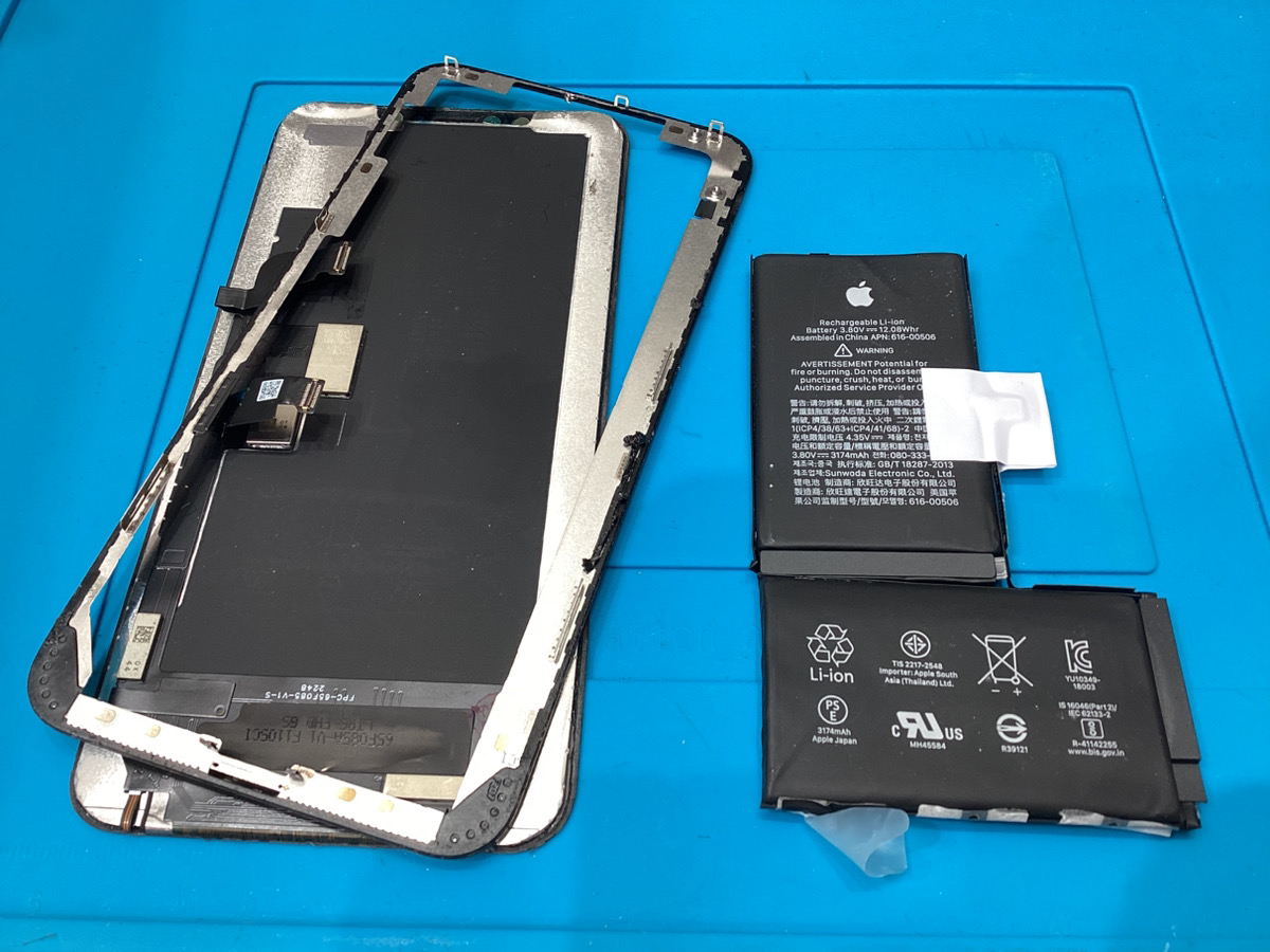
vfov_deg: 45.4
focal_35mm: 31
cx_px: 635
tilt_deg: -58.1
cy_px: 476
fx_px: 1137
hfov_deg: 58.4
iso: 64
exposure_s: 1/50
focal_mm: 3.3
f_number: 2.4
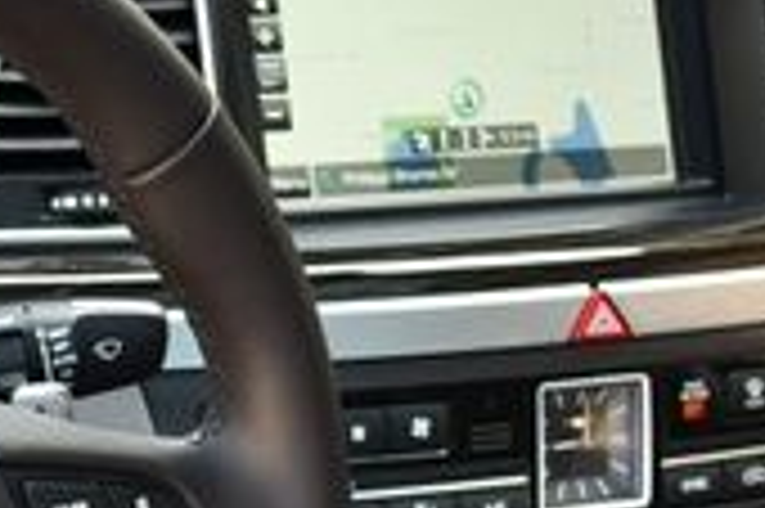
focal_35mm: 166
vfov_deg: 8.1
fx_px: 3524
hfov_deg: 12.1
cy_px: 652
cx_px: -140
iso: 560
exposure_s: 1/250
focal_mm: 22
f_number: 3.8
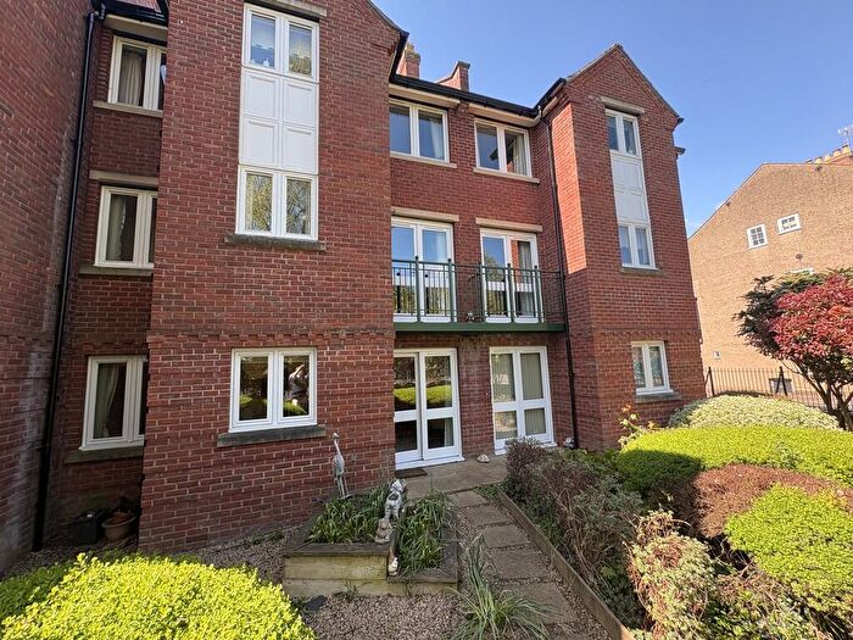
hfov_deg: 102.1
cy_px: 320
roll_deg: +2.2
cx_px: 426
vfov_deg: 85.7
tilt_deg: +7.8
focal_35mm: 14
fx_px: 345
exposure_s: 1/218
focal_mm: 2.22
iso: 64
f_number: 2.2
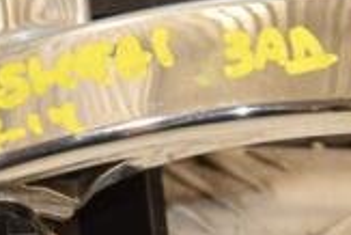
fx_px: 4948
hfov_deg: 4.1
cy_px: 88
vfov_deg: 2.7
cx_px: 52
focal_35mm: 507
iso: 800
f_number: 7.1
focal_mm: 92
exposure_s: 1/200
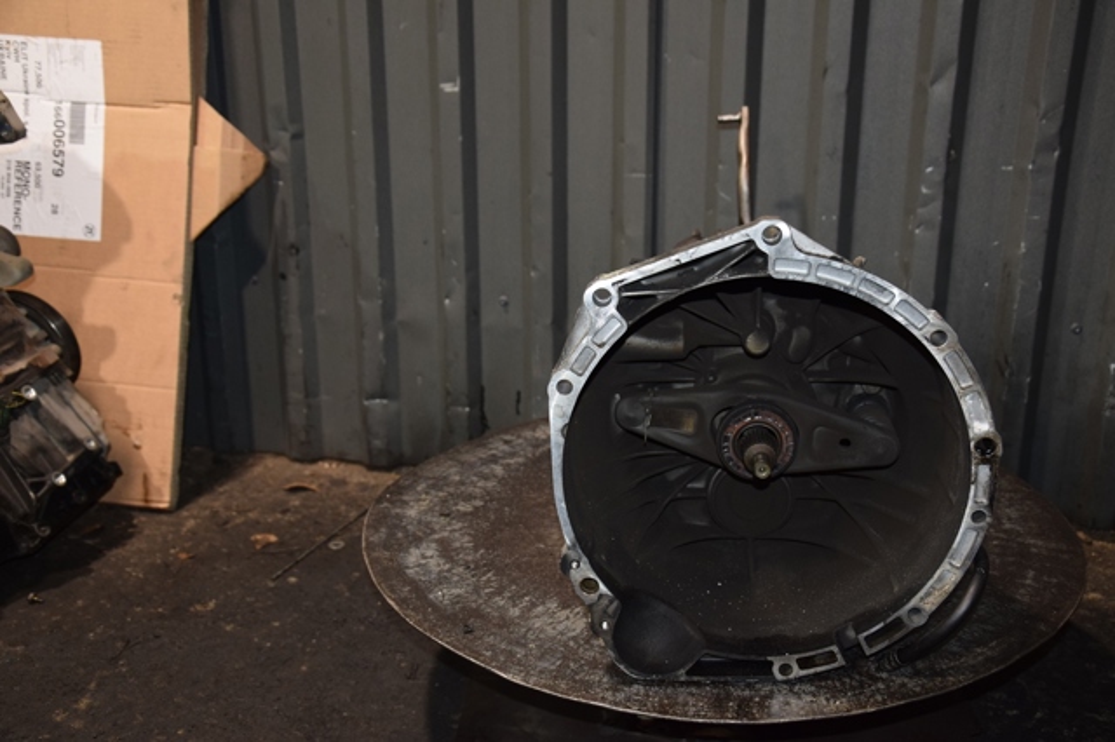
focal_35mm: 42
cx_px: 558
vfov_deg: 31.9
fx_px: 1300
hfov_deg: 46.4
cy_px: 371
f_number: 5
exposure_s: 1/60
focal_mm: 28
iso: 800
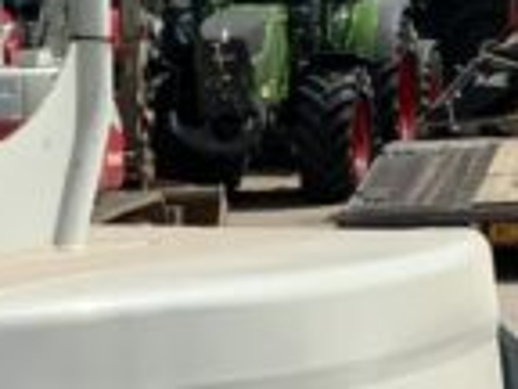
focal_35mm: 206
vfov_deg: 7.2
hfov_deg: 9.3
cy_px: 389
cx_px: -313
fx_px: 3083
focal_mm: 3
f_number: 1.8
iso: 16
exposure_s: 1/1675
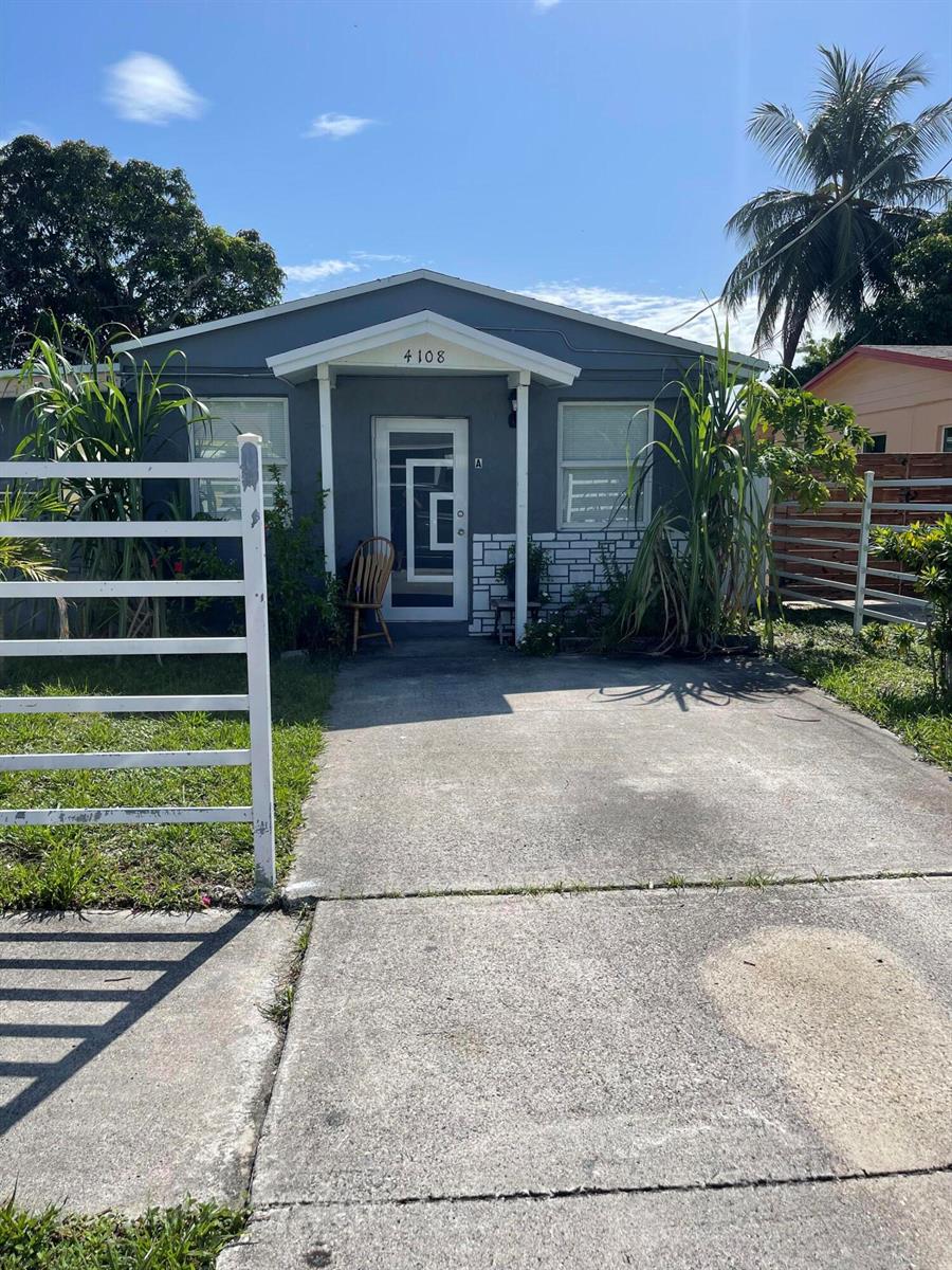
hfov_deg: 54.9
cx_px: 476
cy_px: 635
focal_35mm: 25
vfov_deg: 69.4
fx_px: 917
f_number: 1.6
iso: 32
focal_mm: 5.1
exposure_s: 1/4902
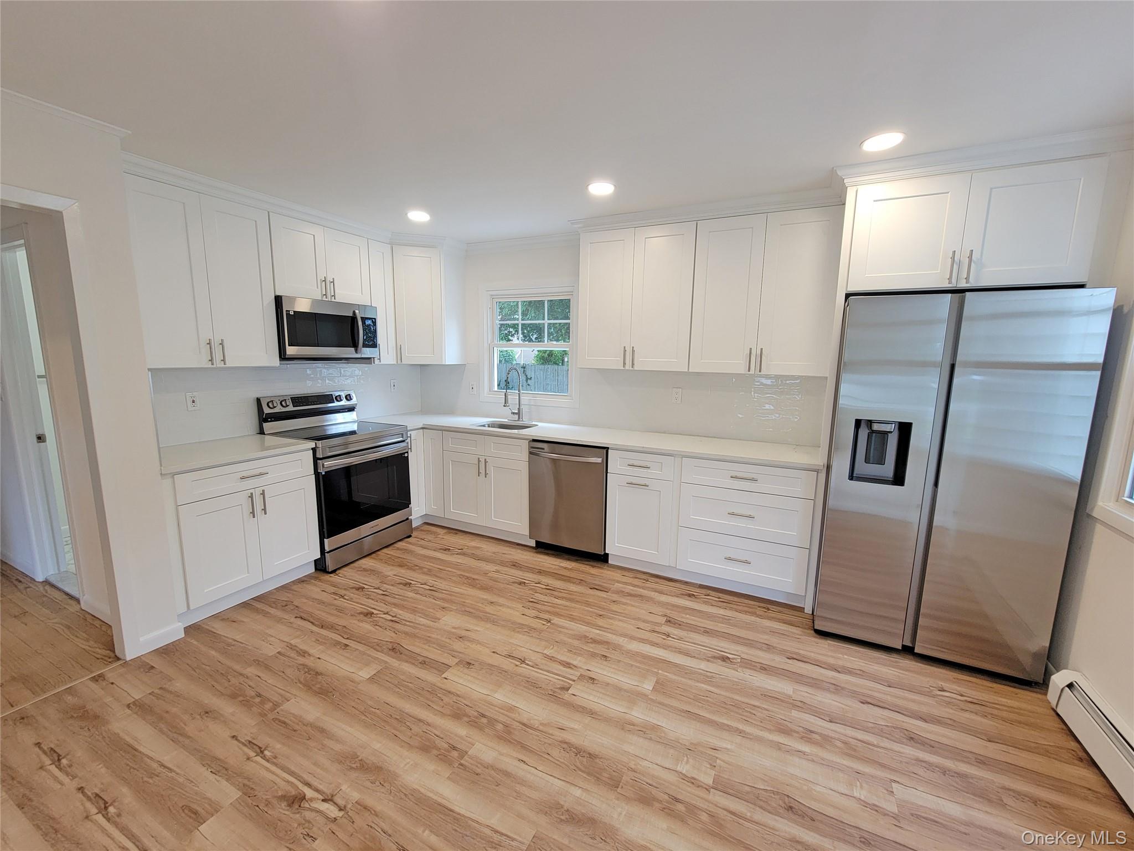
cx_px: 567
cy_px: 426
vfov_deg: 89.9
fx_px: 426
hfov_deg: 106.2
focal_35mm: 13
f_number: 2.2
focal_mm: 2.2
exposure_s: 1/60
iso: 100
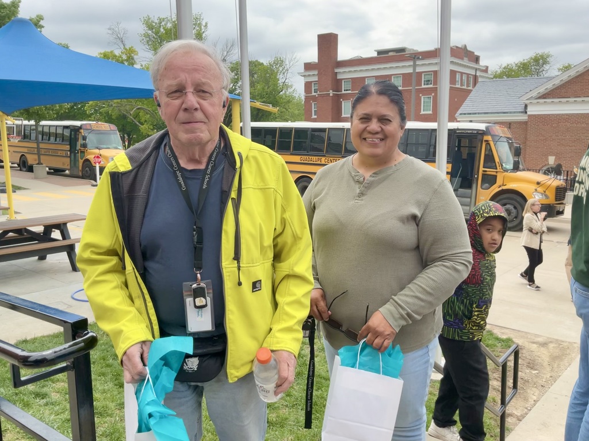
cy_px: 220
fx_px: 493
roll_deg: +0.5
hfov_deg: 61.7
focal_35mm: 29
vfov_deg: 48.2
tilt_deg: -10.0
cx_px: 294
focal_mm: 3
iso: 16
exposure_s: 1/962
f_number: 1.8
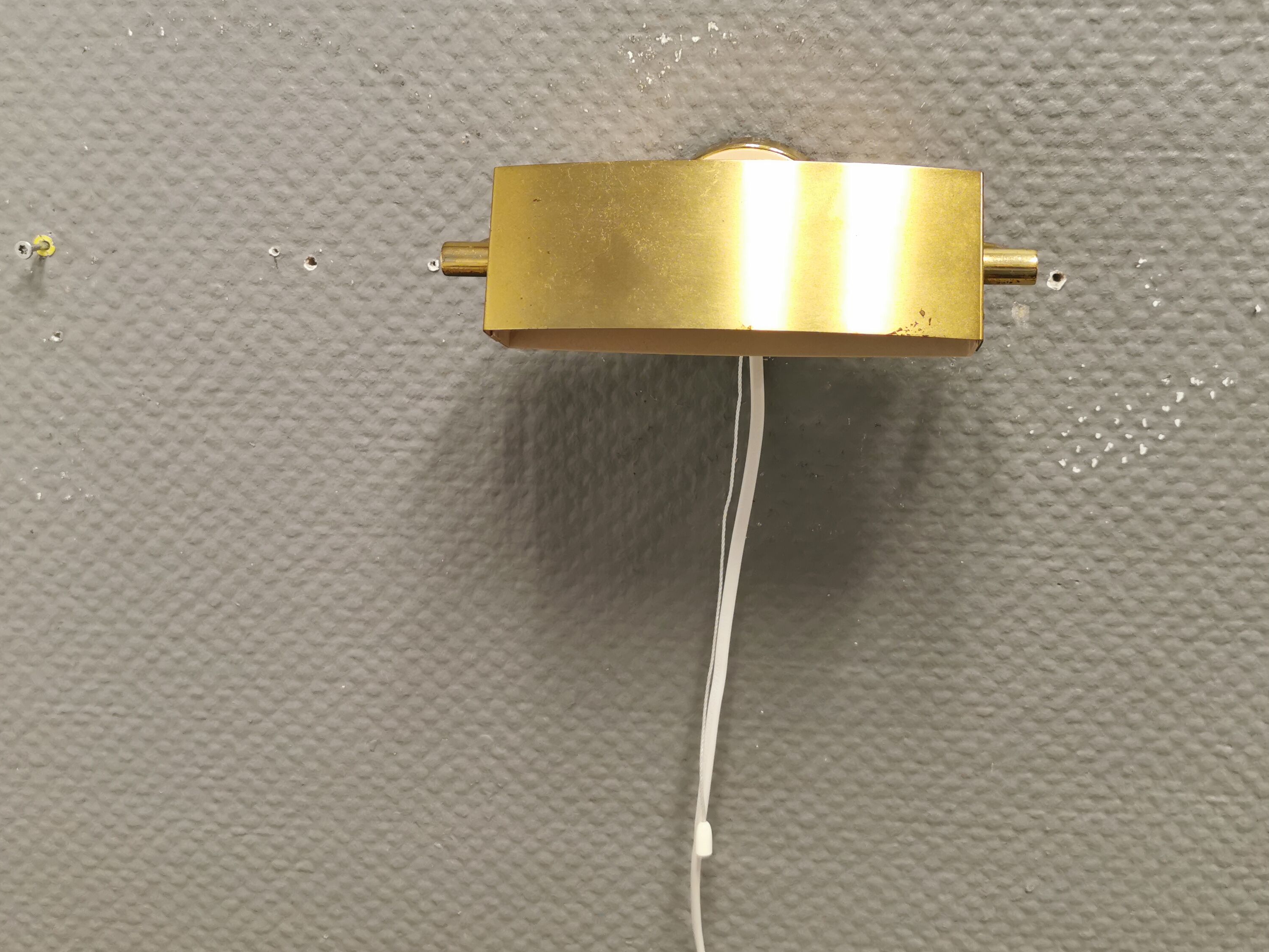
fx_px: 1210
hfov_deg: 55.0
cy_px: 382
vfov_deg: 42.7
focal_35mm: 33
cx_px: 758
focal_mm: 5.56
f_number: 1.6
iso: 200
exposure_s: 1/50
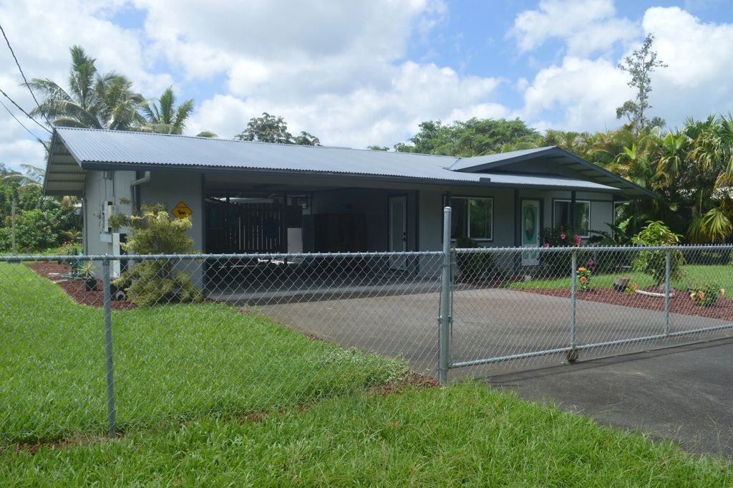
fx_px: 549
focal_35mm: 27
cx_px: 366
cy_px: 244
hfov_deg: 67.4
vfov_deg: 47.9
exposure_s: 1/250
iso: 100
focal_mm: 18
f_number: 7.1
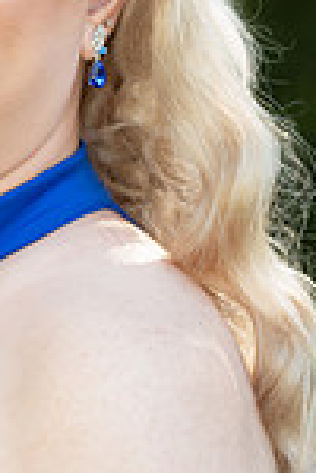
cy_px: 227
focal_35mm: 303
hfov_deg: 4.5
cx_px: -60
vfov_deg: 6.8
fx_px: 3989
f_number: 2.8
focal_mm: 101
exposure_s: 1/200
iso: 400
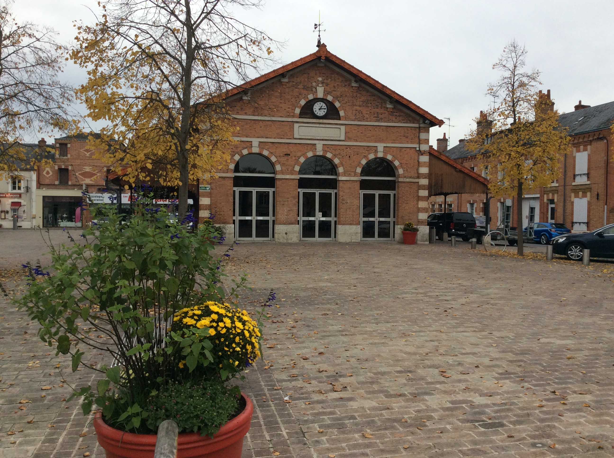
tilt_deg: -4.8
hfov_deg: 56.9
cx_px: 307
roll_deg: +0.3
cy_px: 229
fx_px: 567
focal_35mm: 32
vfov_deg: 44.1
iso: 32
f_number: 2.4
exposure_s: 1/867
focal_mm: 3.3
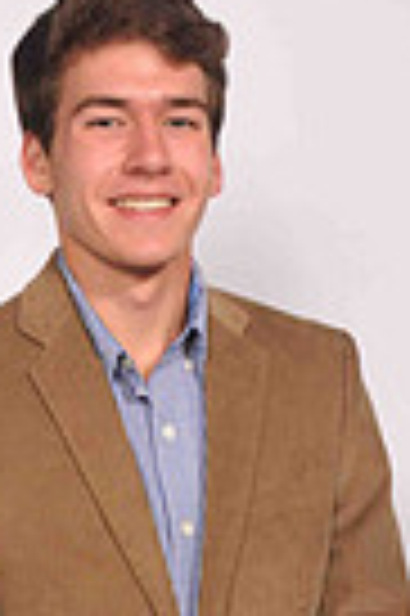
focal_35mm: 138
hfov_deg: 9.9
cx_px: 173
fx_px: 2363
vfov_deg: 14.3
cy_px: 800
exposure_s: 1/160
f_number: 5
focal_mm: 28
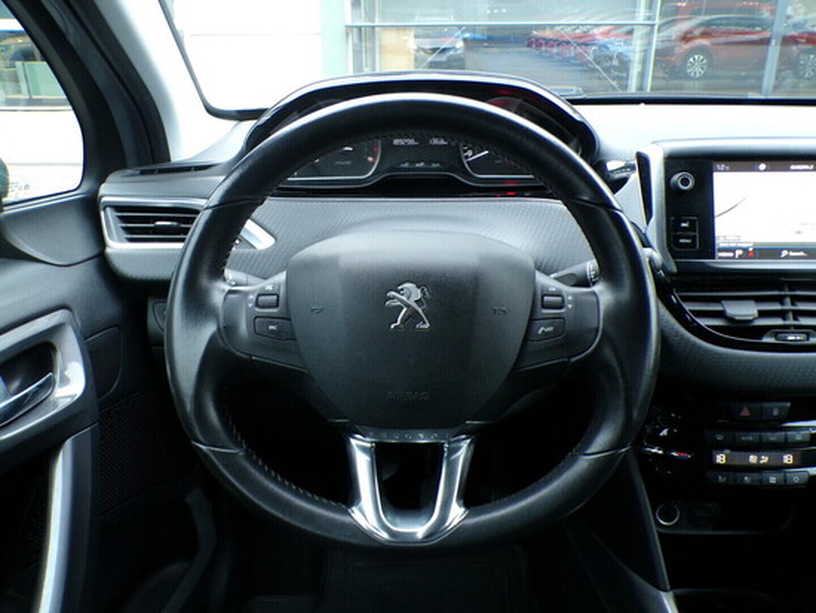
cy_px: 306
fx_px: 660
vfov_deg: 49.8
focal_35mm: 28
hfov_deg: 63.4
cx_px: 408
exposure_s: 1/25
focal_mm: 5
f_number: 3.1
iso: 200
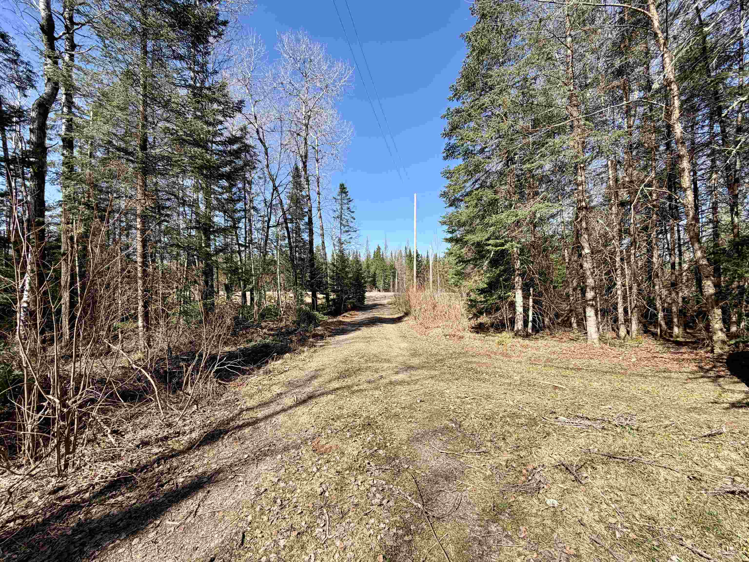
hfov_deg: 102.1
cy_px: 281
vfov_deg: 85.7
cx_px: 374
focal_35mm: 14
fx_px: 303
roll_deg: +0.3
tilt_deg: +2.6
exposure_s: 1/502
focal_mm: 2.22
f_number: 2.2
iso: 64
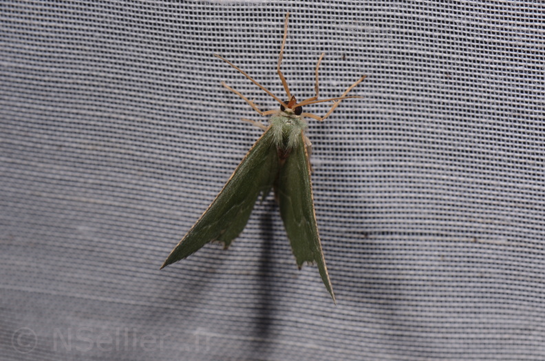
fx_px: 1926
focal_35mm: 128
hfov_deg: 16.1
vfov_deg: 10.7
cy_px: 180
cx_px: 272
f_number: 22
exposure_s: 1/60
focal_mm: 85
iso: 100
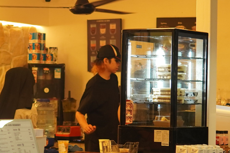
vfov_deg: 9.1
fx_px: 958
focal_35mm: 150
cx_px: 54
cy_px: 88
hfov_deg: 13.6
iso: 400
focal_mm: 30
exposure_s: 1/200
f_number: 2
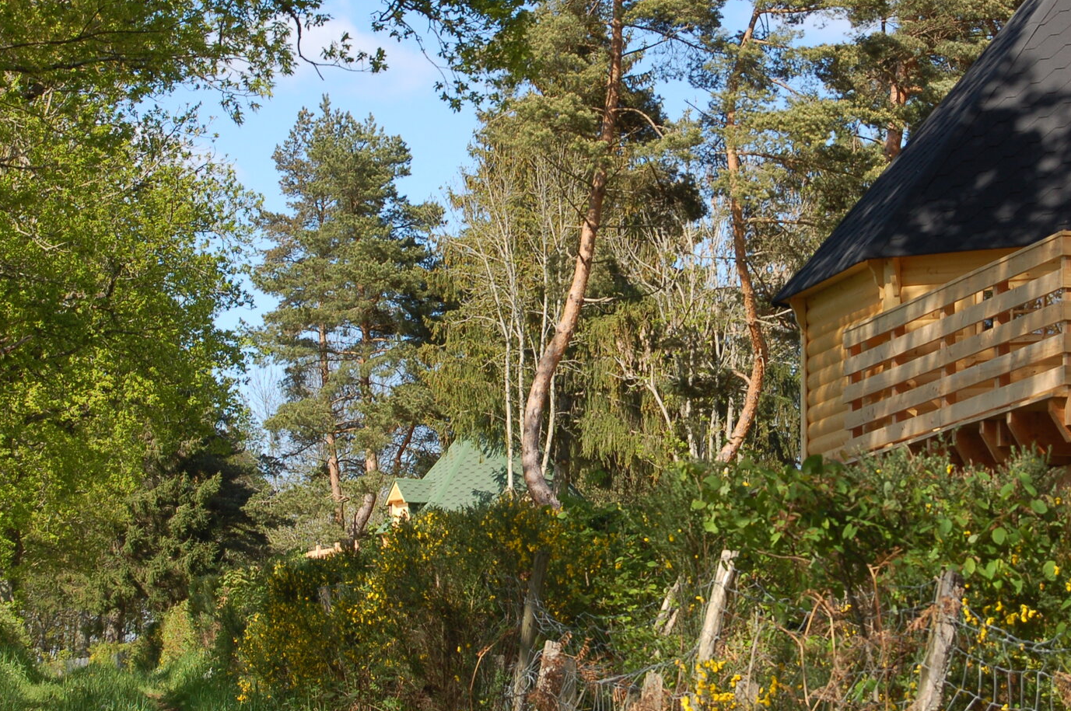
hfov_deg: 16.7
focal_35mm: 123
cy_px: 259
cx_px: 611
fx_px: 3648
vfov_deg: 11.1
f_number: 7.1
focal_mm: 55
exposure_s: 1/200
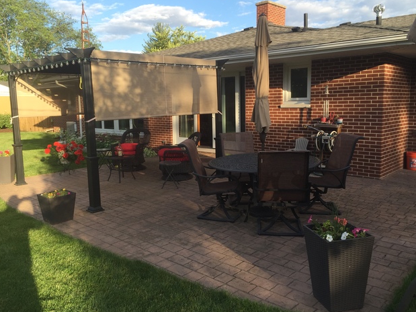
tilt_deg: -7.7
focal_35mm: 30
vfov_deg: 46.8
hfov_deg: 60.0
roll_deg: -0.3
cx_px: 205
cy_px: 153
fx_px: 360
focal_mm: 4.15
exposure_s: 1/501
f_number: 2.2
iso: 32
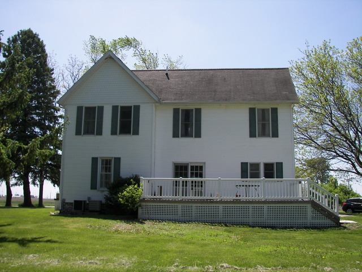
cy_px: 136
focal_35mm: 36
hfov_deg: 51.4
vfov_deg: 39.7
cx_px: 181
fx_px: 376
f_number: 2.8
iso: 50
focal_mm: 6
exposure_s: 1/640
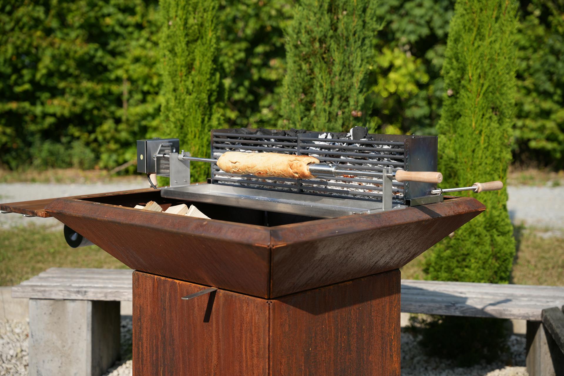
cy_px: 188
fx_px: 907
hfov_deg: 34.5
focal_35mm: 58
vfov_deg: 23.4
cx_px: 282
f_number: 3.5
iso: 100
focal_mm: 57.9
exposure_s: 1/1250
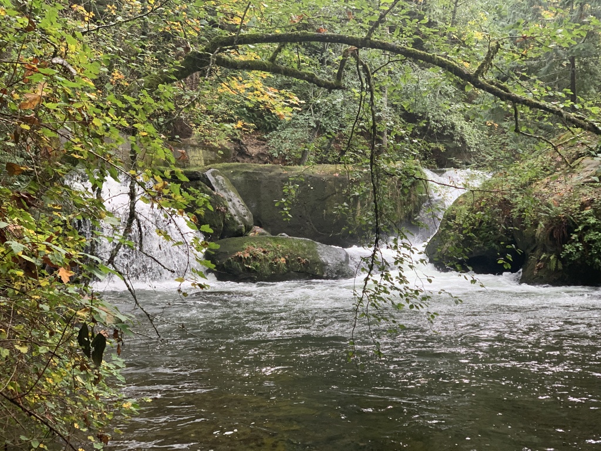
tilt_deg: +0.5
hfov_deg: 36.8
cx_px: 300
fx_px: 903
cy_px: 226
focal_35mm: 52
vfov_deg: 28.0
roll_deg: +1.4
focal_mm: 6
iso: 125
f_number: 2.4
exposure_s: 1/112
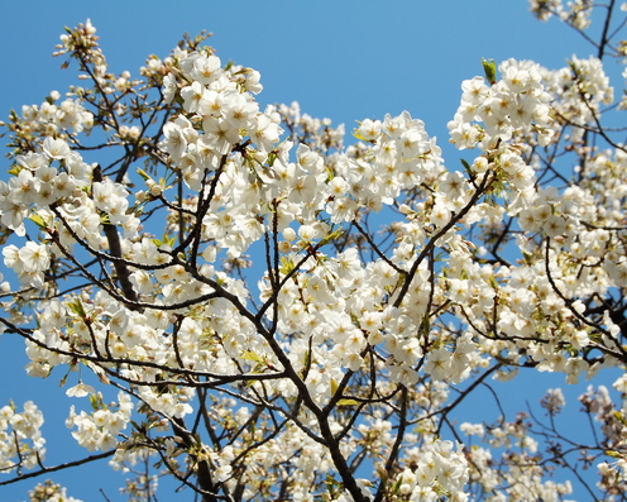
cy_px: 251
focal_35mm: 77
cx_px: 291
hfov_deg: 24.9
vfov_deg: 20.0
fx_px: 1421
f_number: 10
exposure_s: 1/400
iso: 200
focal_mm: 45
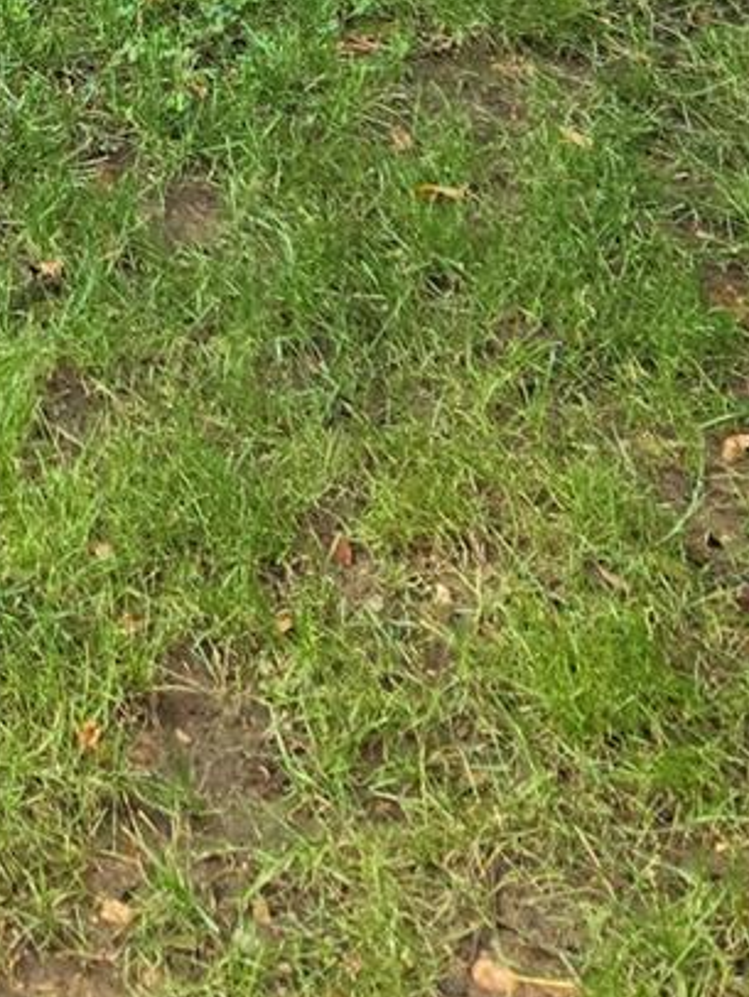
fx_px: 2507
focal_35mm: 87
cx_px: -425
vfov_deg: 18.8
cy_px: -643
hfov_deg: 15.5
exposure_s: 1/508
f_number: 1.8
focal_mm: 5.4
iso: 160
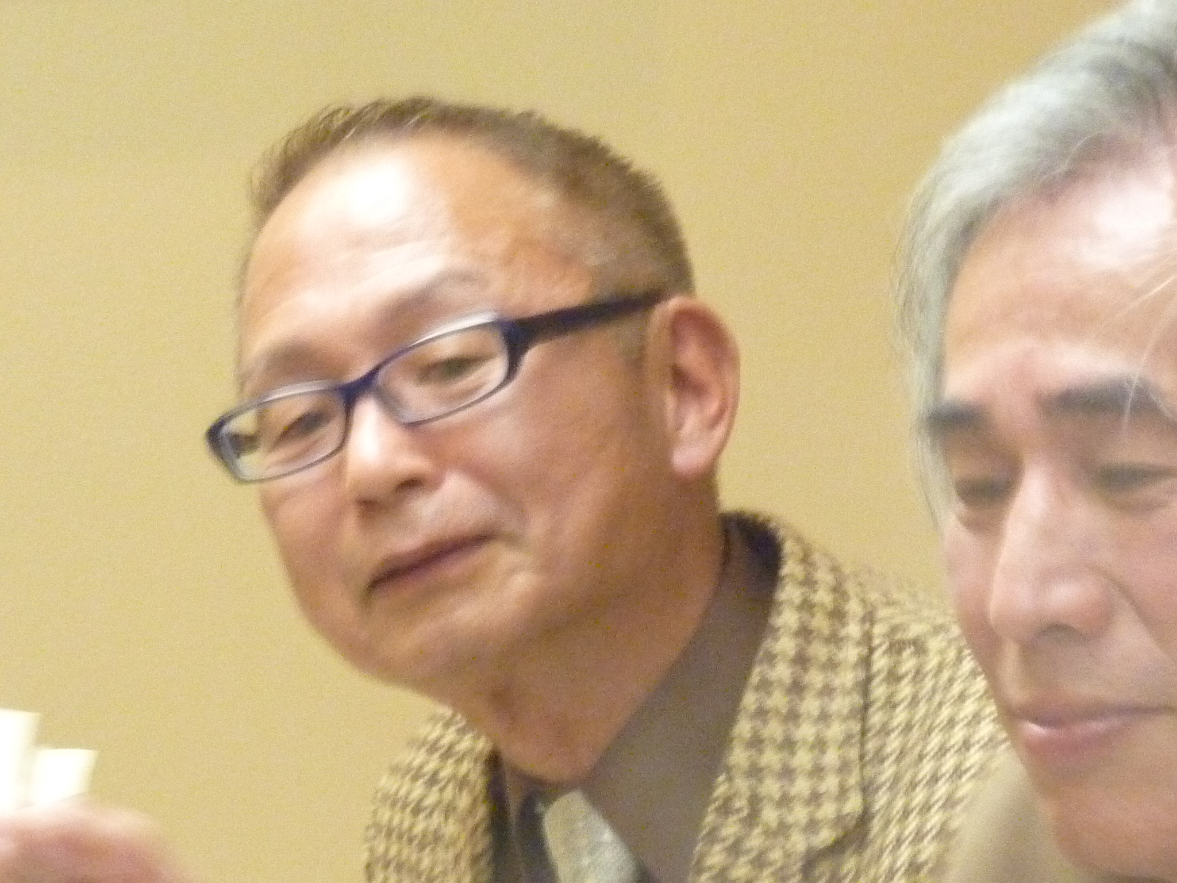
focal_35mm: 328
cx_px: 588
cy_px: 442
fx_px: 11153
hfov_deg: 6.0
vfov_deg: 4.5
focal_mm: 29.9
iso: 800
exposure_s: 1/10
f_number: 4.5
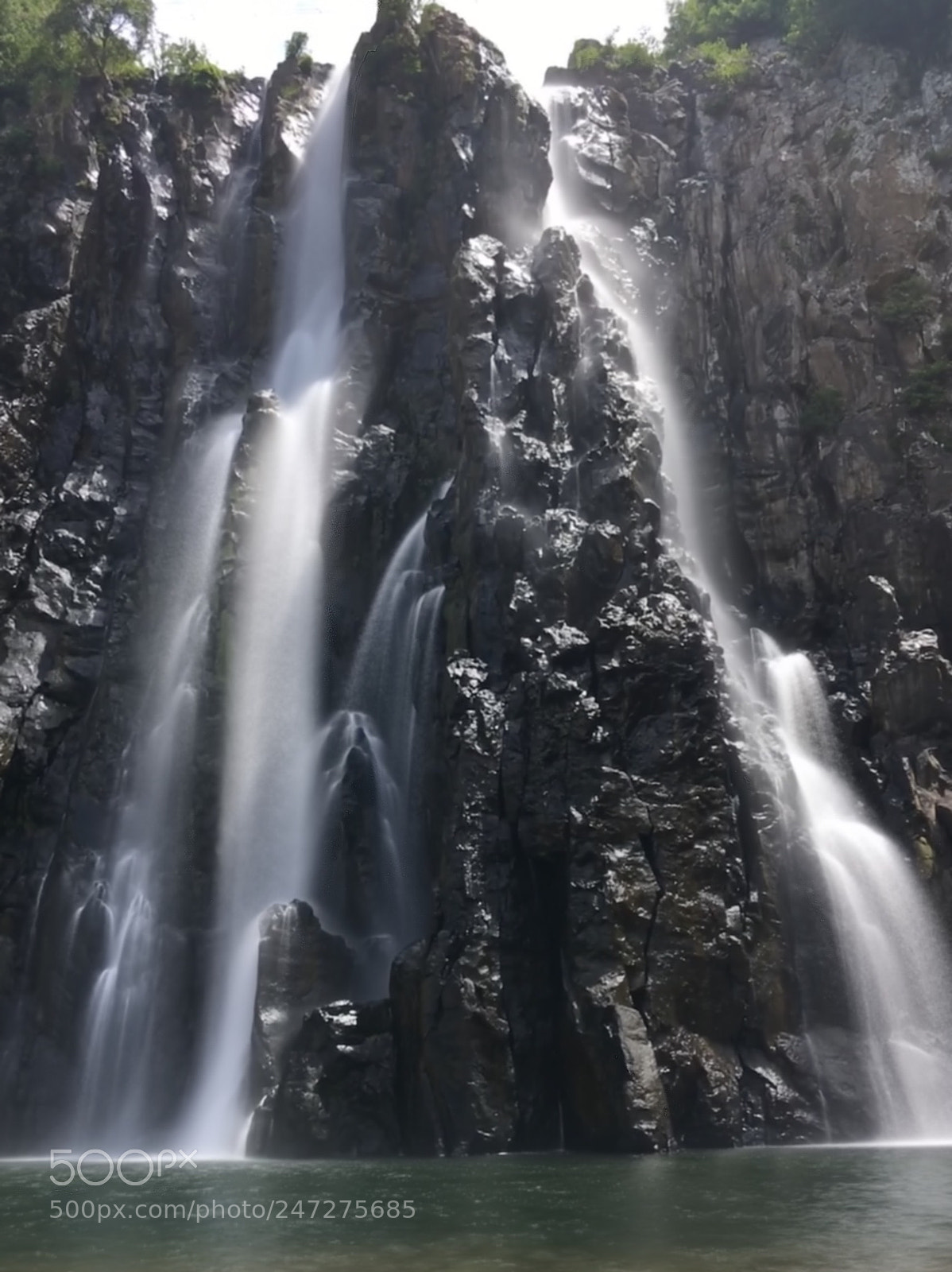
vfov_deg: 61.7
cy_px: 636
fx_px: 1065
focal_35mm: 29
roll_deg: +1.6
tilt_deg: +19.7
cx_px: 476
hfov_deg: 48.2
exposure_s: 1/845
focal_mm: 4.15
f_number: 2.2
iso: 25
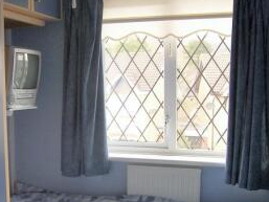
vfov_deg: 24.7
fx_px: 459
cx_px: 91
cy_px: 139
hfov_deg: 32.4
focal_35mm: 59
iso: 100
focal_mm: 5.5
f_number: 2.8
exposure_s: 1/30
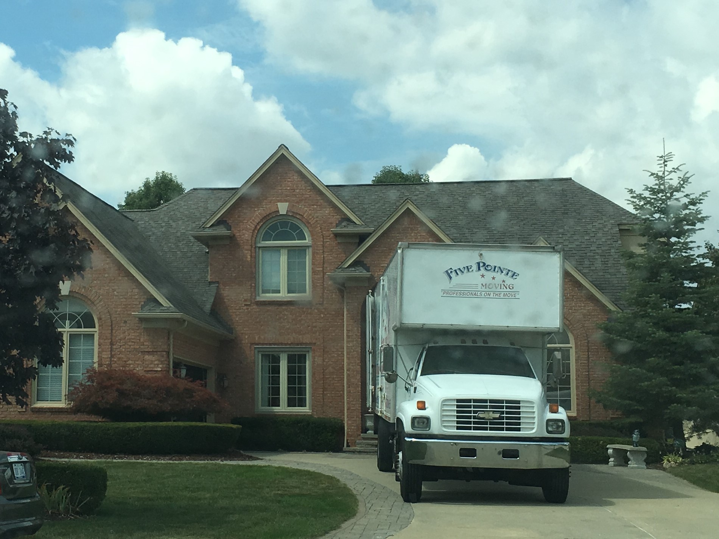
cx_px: 360
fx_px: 602
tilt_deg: +8.6
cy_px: 270
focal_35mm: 29
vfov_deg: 48.2
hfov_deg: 61.7
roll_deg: -1.5
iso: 25
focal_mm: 4.15
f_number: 2.2
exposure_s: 1/1508
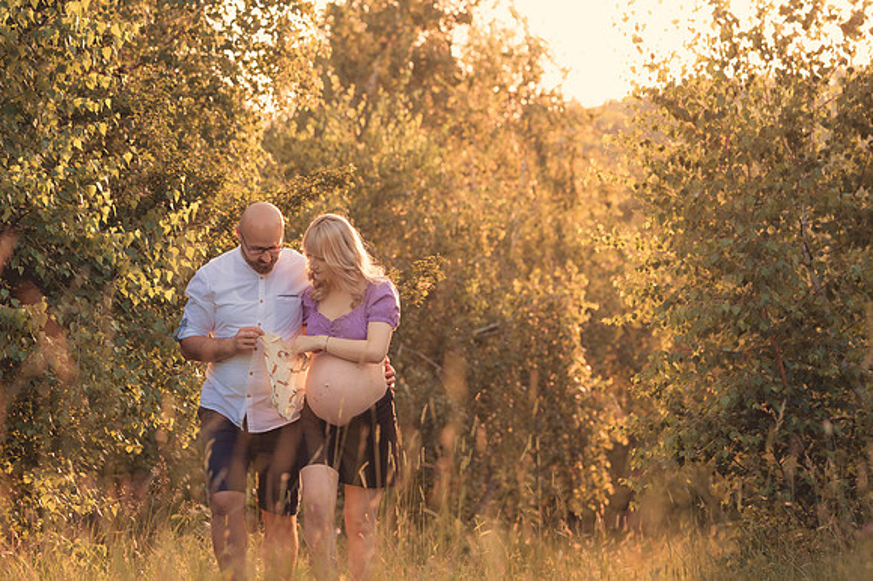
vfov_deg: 13.9
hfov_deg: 20.8
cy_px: 245
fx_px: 2381
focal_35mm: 98
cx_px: 376
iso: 400
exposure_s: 1/640
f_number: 3.2
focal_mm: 85
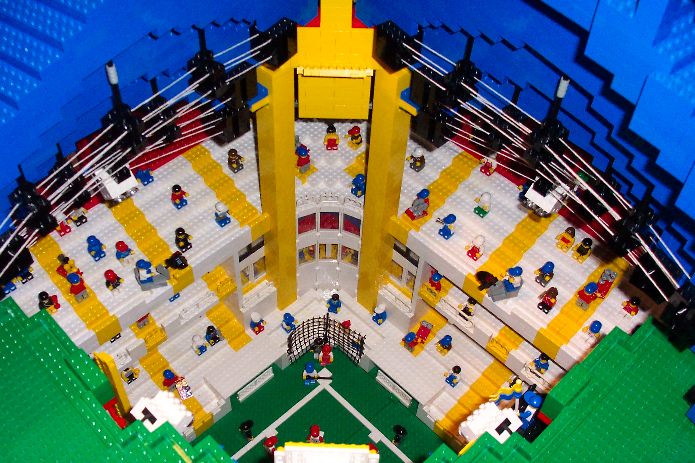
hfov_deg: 47.3
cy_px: 258
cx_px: 303
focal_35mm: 41
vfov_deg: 32.6
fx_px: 791
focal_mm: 7.5
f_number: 2.8
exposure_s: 1/30
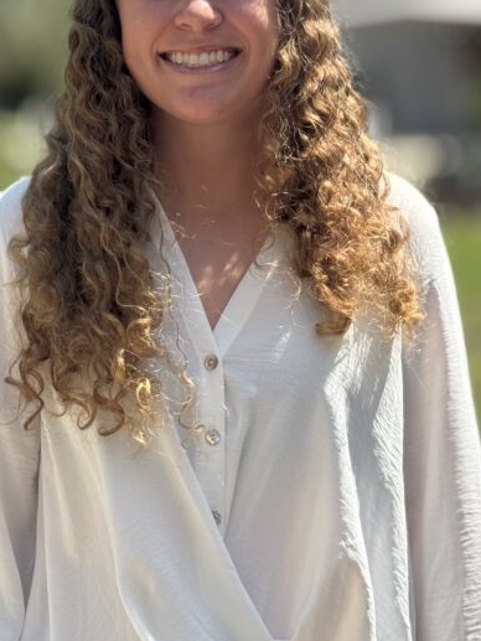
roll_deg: +0.8
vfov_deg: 20.3
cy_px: 82
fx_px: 1759
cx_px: 201
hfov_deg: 15.6
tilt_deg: +1.5
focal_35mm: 95
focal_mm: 6.76
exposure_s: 1/3425
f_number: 1.78
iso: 64
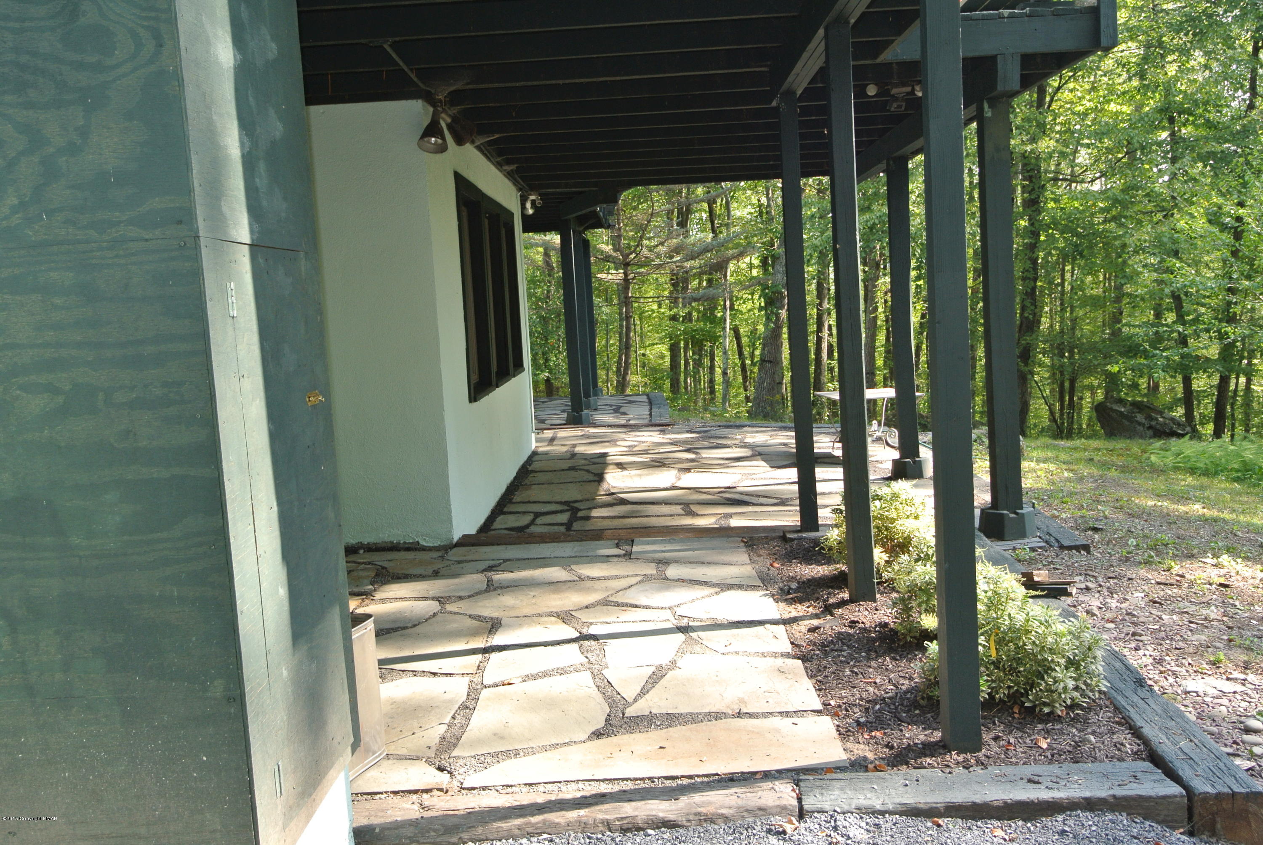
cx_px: 632
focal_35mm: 35
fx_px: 1229
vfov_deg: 37.9
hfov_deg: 54.4
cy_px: 422
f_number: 6.3
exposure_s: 1/60
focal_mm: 13
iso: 200
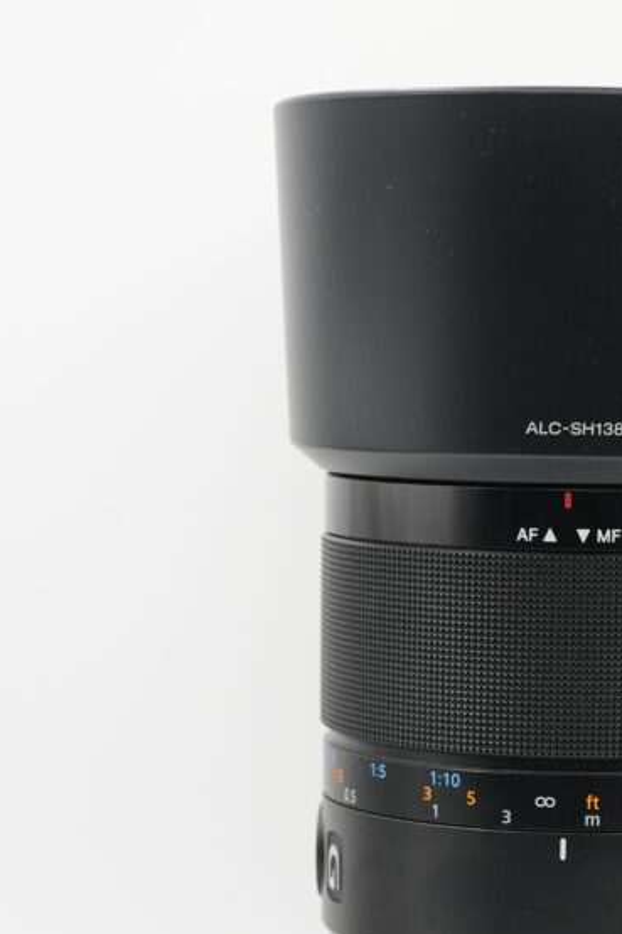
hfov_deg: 12.2
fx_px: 2878
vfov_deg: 18.2
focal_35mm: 111
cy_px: 769
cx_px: 557
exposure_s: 1/125
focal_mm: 60
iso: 2500
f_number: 9
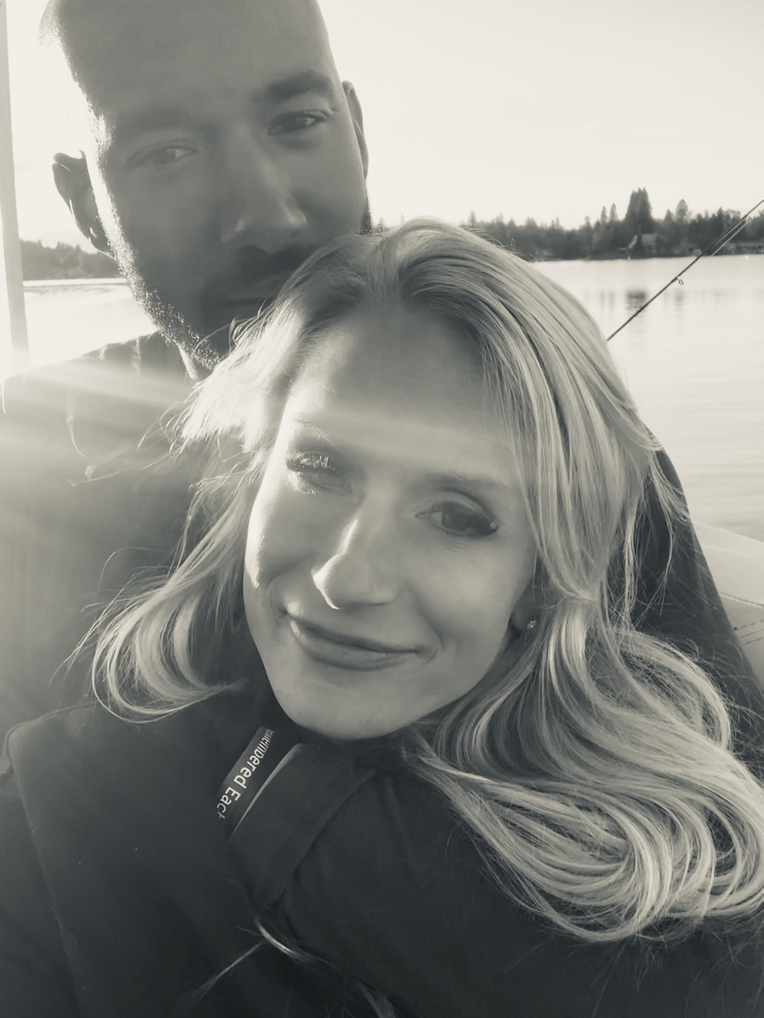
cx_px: 382
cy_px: 509
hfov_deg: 44.2
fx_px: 942
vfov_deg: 56.8
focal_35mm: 32
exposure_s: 1/121
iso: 25
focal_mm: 2.87
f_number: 2.2
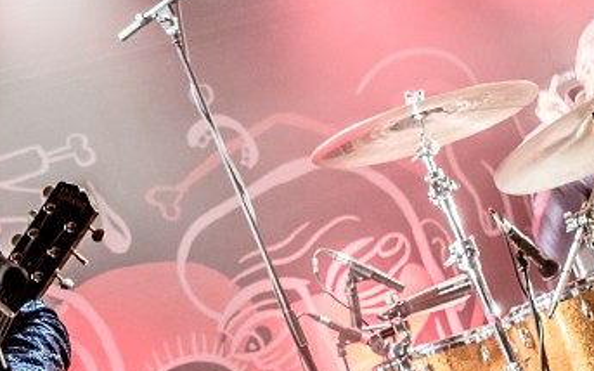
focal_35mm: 77
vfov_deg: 16.8
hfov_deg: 26.5
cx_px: 165
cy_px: 284
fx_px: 1246
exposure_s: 1/100
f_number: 2.8
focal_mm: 24
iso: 1000
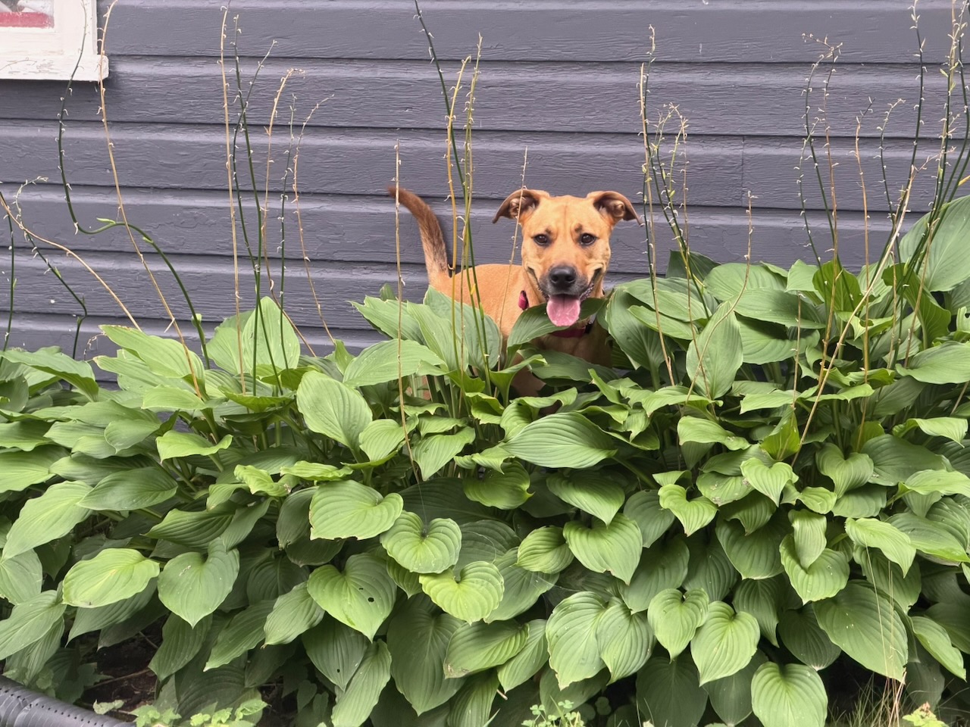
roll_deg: +0.2
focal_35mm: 100
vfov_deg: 14.8
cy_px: 364
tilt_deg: -7.3
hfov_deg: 19.6
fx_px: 2802
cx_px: 485
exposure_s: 1/121
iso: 250
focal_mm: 16.89
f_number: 2.8
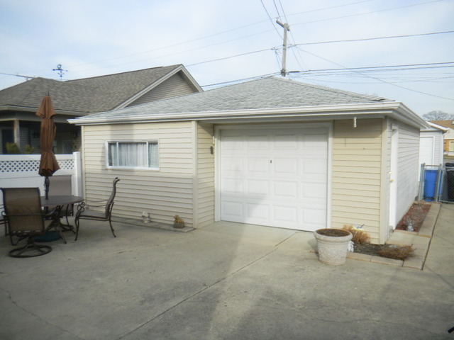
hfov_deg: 63.4
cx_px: 227
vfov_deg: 49.7
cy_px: 170
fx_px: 367
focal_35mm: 28
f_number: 3.9
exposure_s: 1/1000
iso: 183
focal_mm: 5
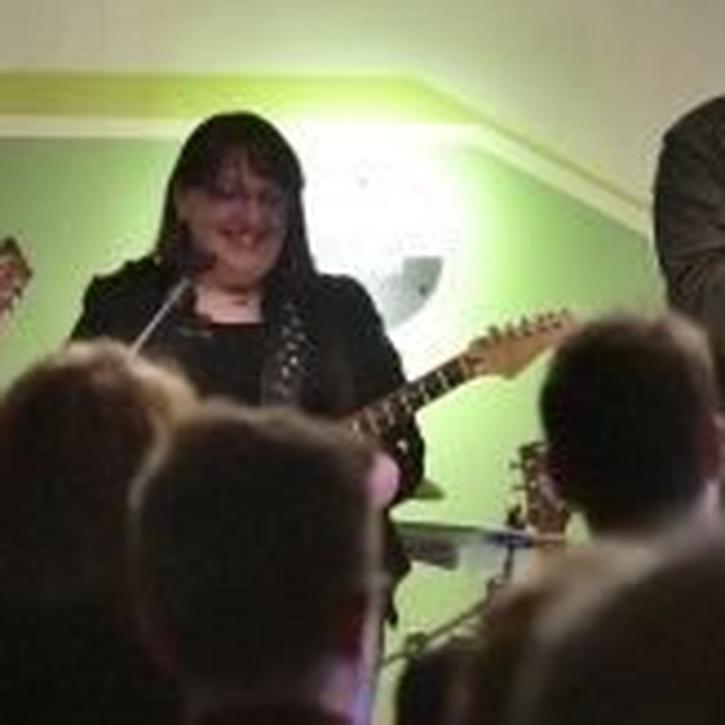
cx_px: 1088
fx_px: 6019
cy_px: 378
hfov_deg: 6.8
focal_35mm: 254
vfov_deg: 6.9
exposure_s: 1/160
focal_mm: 70
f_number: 2.8
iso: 3200
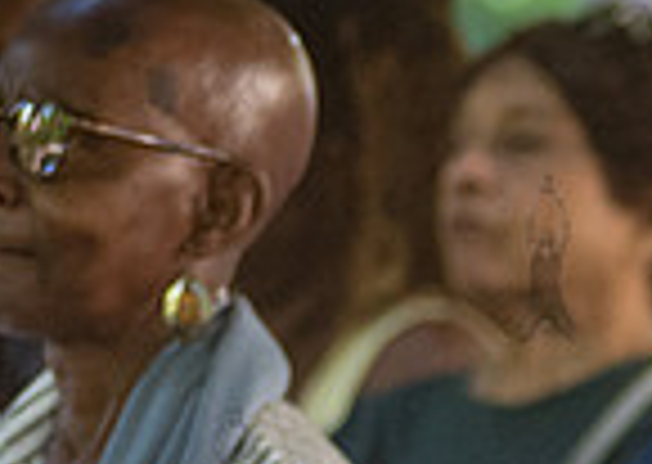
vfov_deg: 2.1
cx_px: 1173
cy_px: 419
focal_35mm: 668
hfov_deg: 3.0
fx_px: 12347
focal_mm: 112
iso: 1600
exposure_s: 1/320
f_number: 2.8
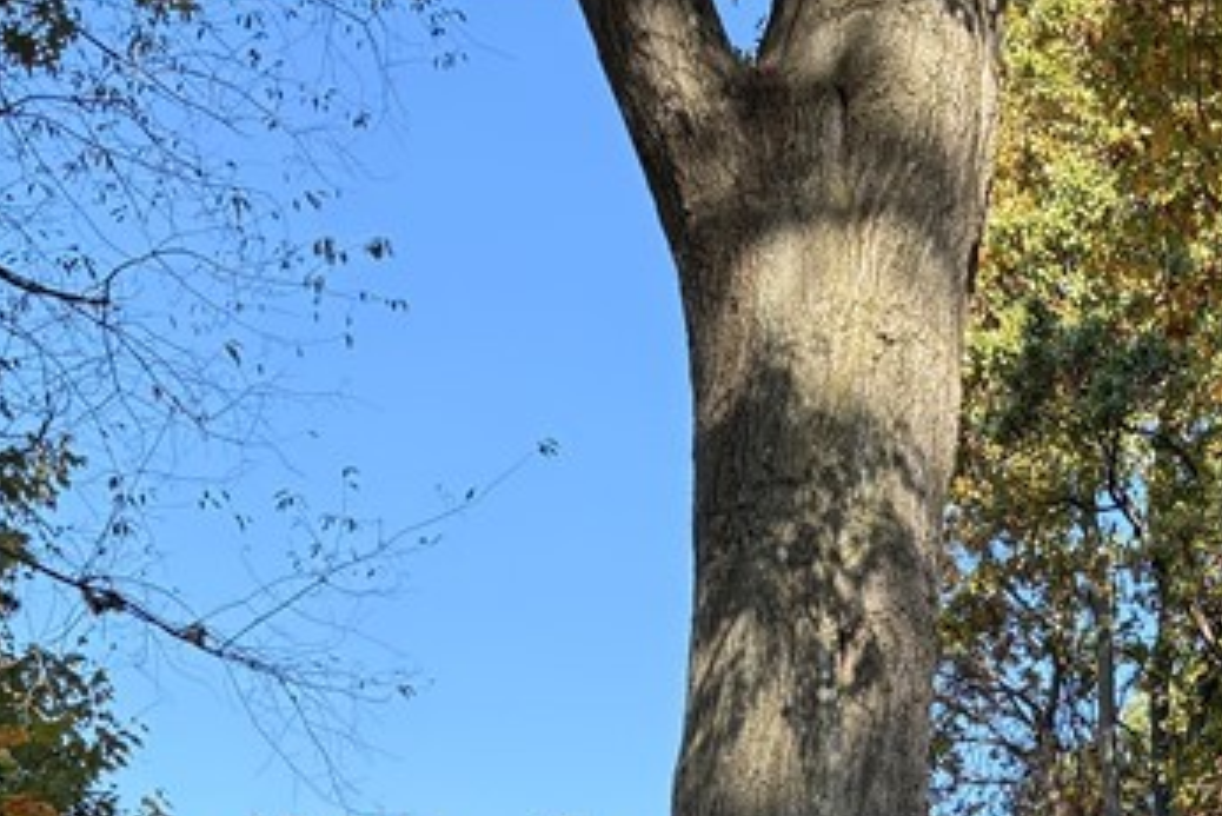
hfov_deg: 24.6
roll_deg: -1.0
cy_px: 1318
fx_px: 2717
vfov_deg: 15.4
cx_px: 1091
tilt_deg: +6.3
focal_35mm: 80
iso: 64
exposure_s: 1/694
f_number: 1.6
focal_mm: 5.96
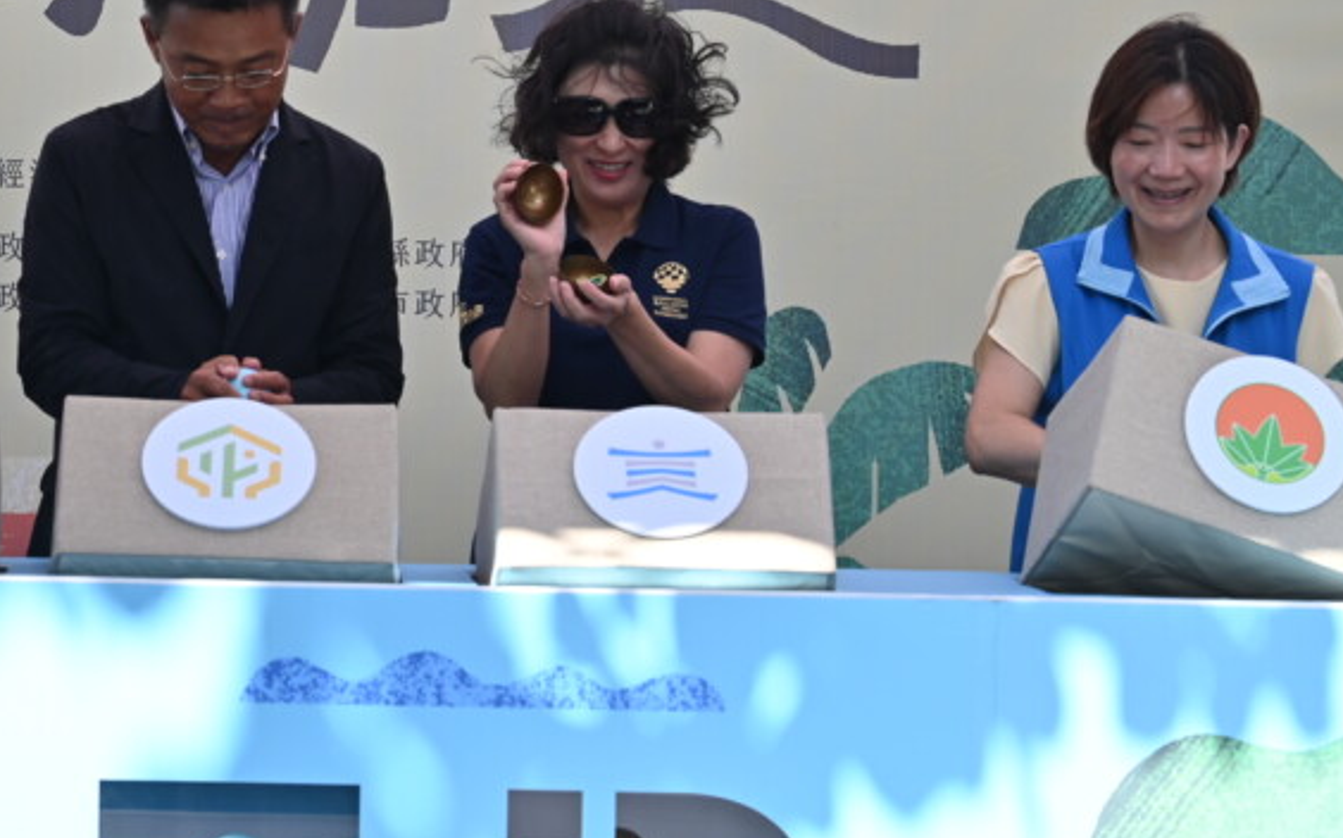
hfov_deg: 14.7
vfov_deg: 9.3
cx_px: 169
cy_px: 373
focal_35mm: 141
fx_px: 5159
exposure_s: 1/250
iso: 220
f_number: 6
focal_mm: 65
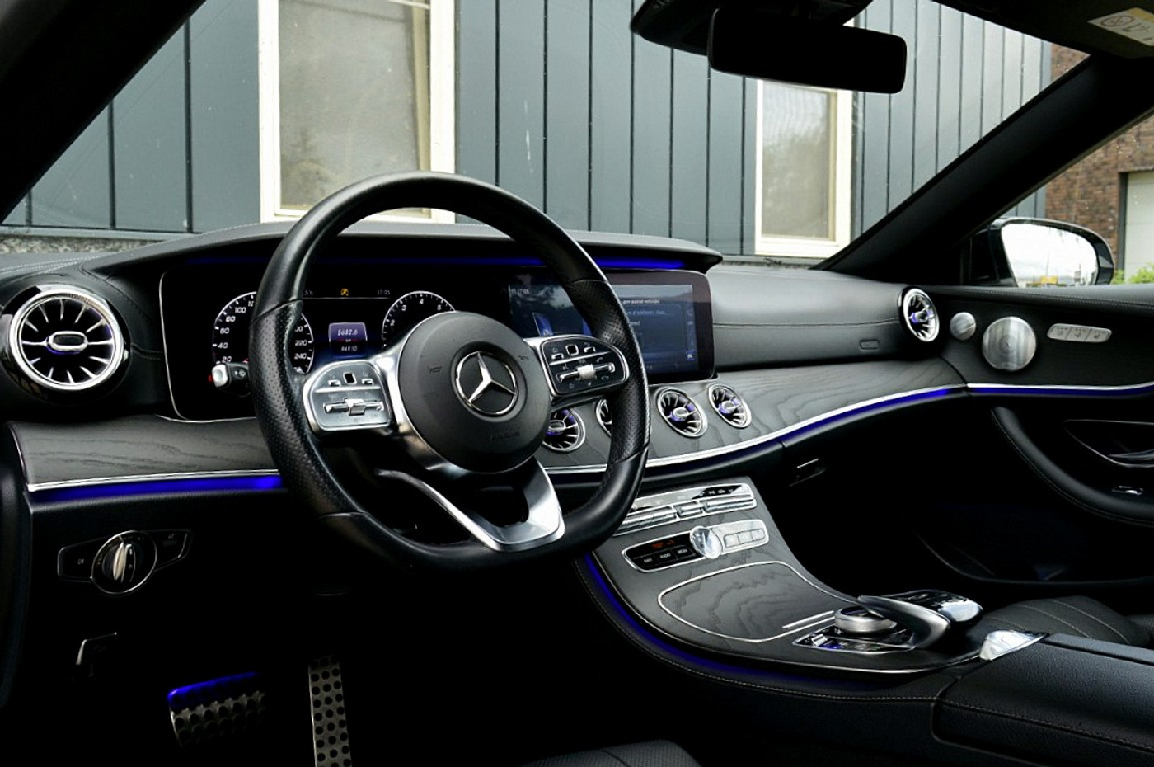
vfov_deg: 43.5
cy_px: 384
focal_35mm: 30
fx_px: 961
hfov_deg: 62.0
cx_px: 577
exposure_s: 1/60
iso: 640
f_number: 8
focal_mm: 20
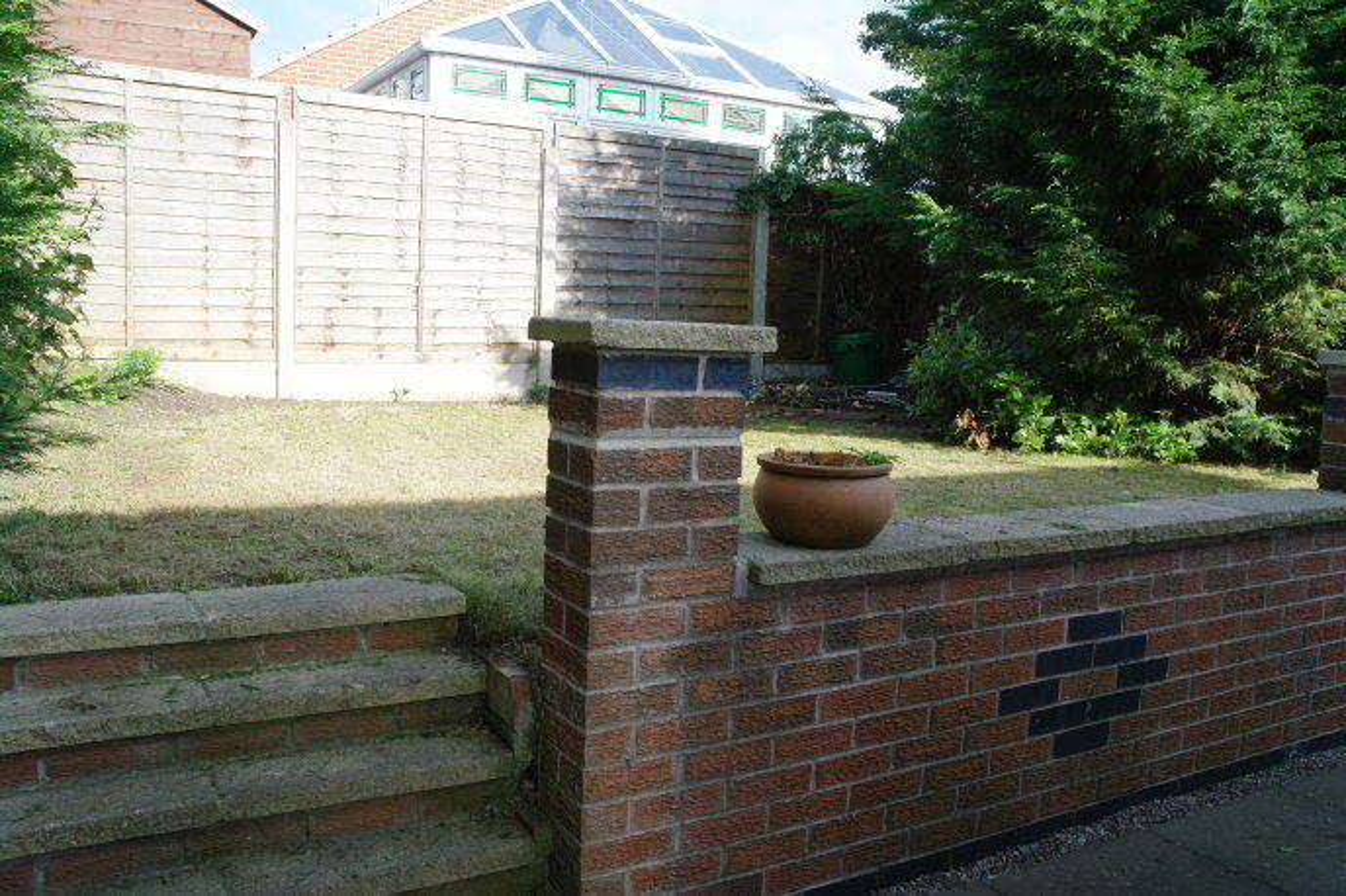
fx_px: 1084
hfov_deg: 63.7
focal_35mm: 29
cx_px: 673
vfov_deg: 44.9
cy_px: 448
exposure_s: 1/60
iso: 200
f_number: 9.5
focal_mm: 19
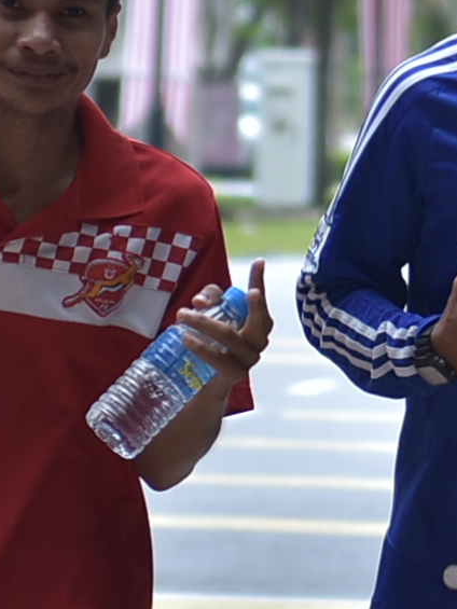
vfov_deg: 3.7
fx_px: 9414
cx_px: 551
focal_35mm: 535
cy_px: -88
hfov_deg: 2.8
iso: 125
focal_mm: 70
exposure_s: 1/320
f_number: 2.8
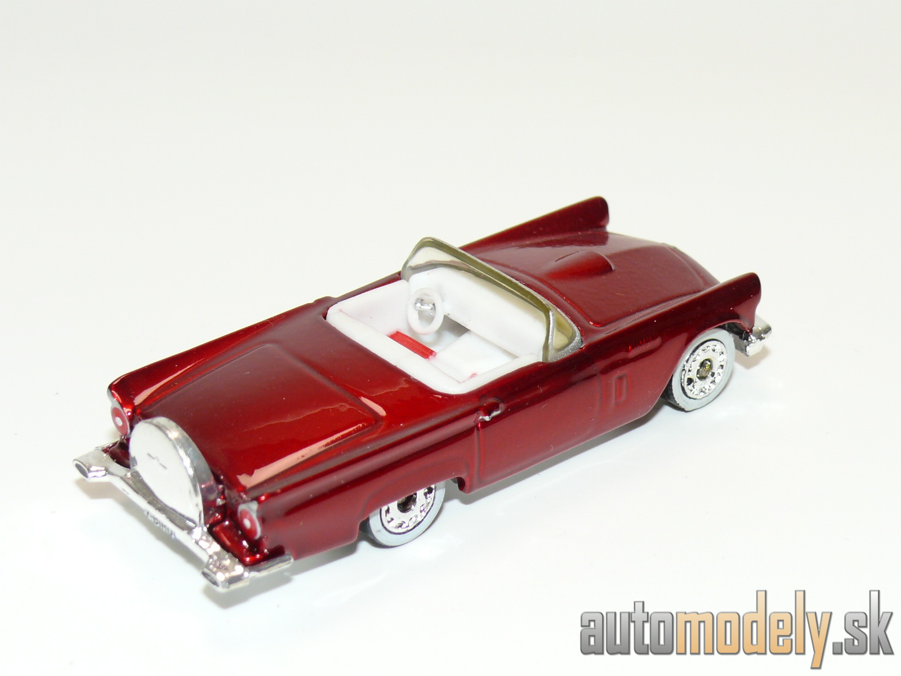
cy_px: 338
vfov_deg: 18.2
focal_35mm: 81
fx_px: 2108
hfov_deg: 24.1
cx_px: 450
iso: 100
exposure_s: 1/30
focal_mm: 11.9
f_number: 4
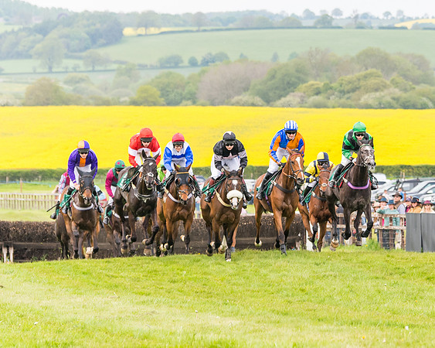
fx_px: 3918
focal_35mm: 304
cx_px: 359
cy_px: 156
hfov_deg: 6.3
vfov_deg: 5.1
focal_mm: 122
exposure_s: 1/1250
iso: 640
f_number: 4
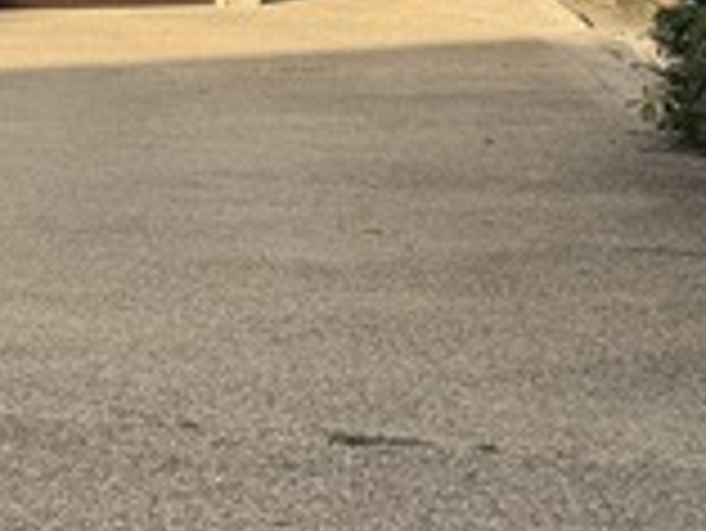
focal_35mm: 98
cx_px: -585
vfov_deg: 14.6
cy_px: -117
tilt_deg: -0.3
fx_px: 2000
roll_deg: +1.8
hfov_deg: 16.5
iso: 80
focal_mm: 6.76
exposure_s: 1/2299
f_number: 1.78
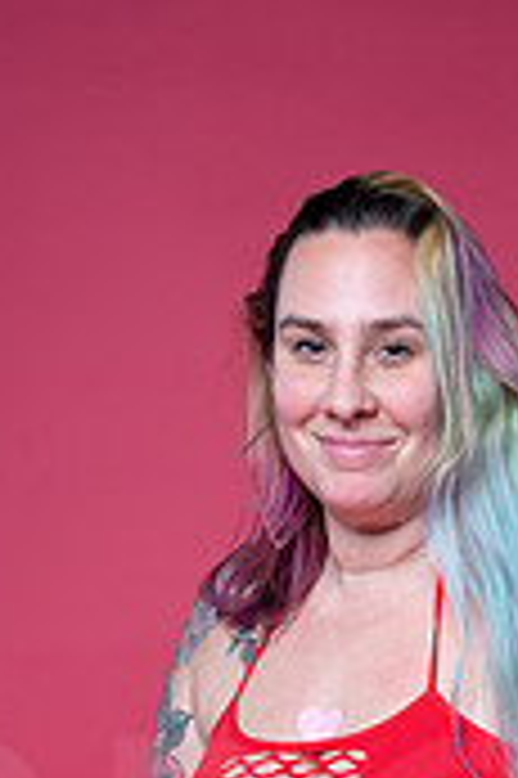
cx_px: 509
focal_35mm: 91
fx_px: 1968
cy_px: 859
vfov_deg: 21.3
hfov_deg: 14.8
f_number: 8
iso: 100
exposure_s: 1/160
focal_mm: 35
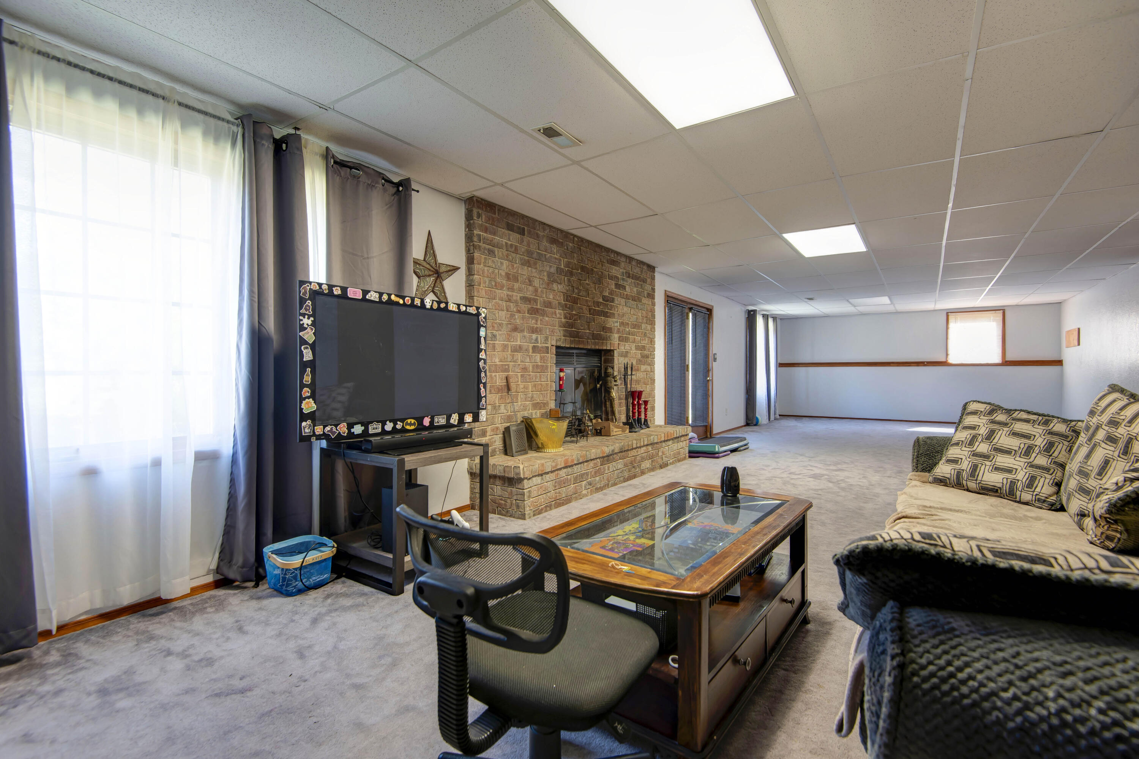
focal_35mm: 16
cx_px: 570
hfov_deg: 96.7
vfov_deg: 73.8
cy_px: 380
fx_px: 506
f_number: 6.3
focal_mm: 16
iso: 200
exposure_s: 1/2
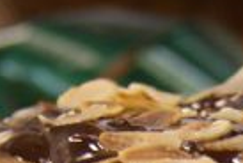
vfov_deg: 3.9
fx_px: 2329
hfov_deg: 5.9
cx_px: 358
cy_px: 510
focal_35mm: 344
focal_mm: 35
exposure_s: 1/50
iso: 400
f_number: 4.5
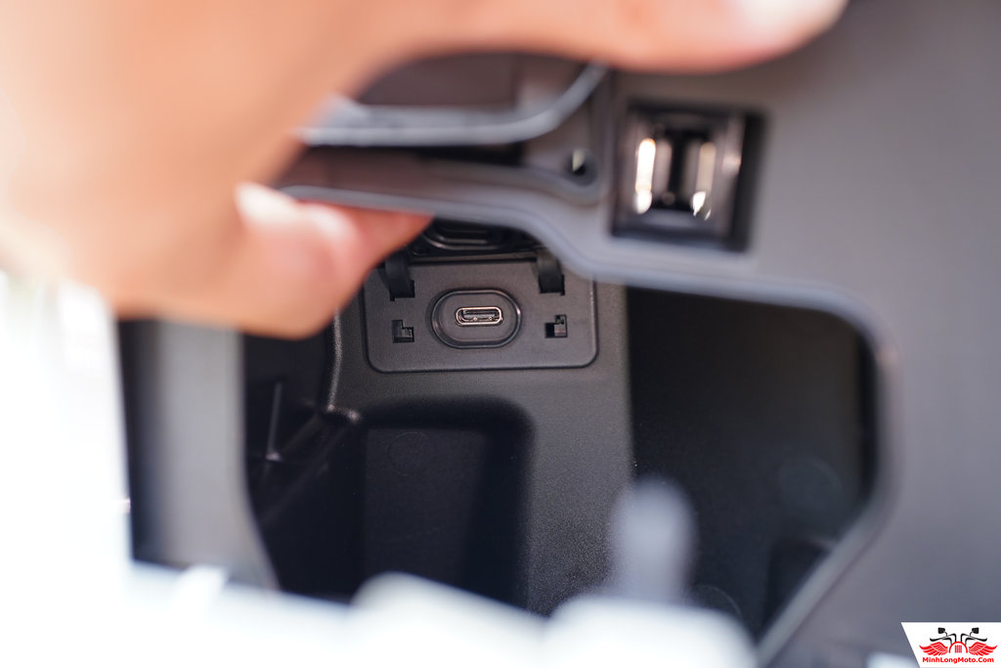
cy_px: 334
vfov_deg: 27.0
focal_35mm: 50
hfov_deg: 39.6
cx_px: 500
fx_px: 1390
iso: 1000
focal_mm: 50
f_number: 3.2
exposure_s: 1/100
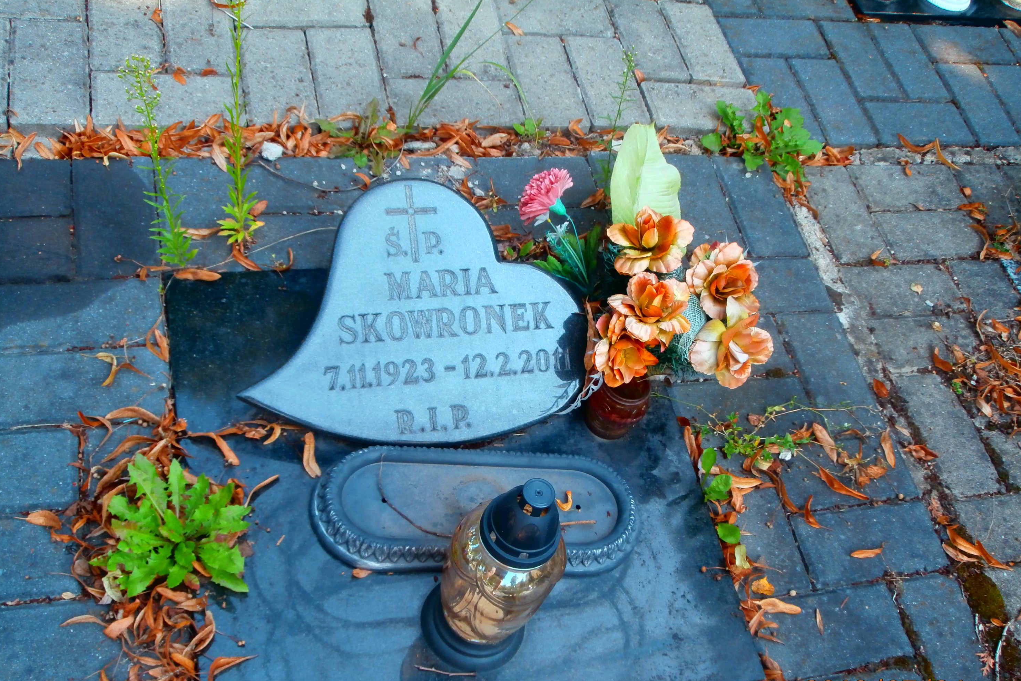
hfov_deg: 48.5
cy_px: 385
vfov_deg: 33.4
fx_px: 1134
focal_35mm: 40
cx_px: 508
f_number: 3.9
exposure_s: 1/100
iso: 100
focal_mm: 6.67
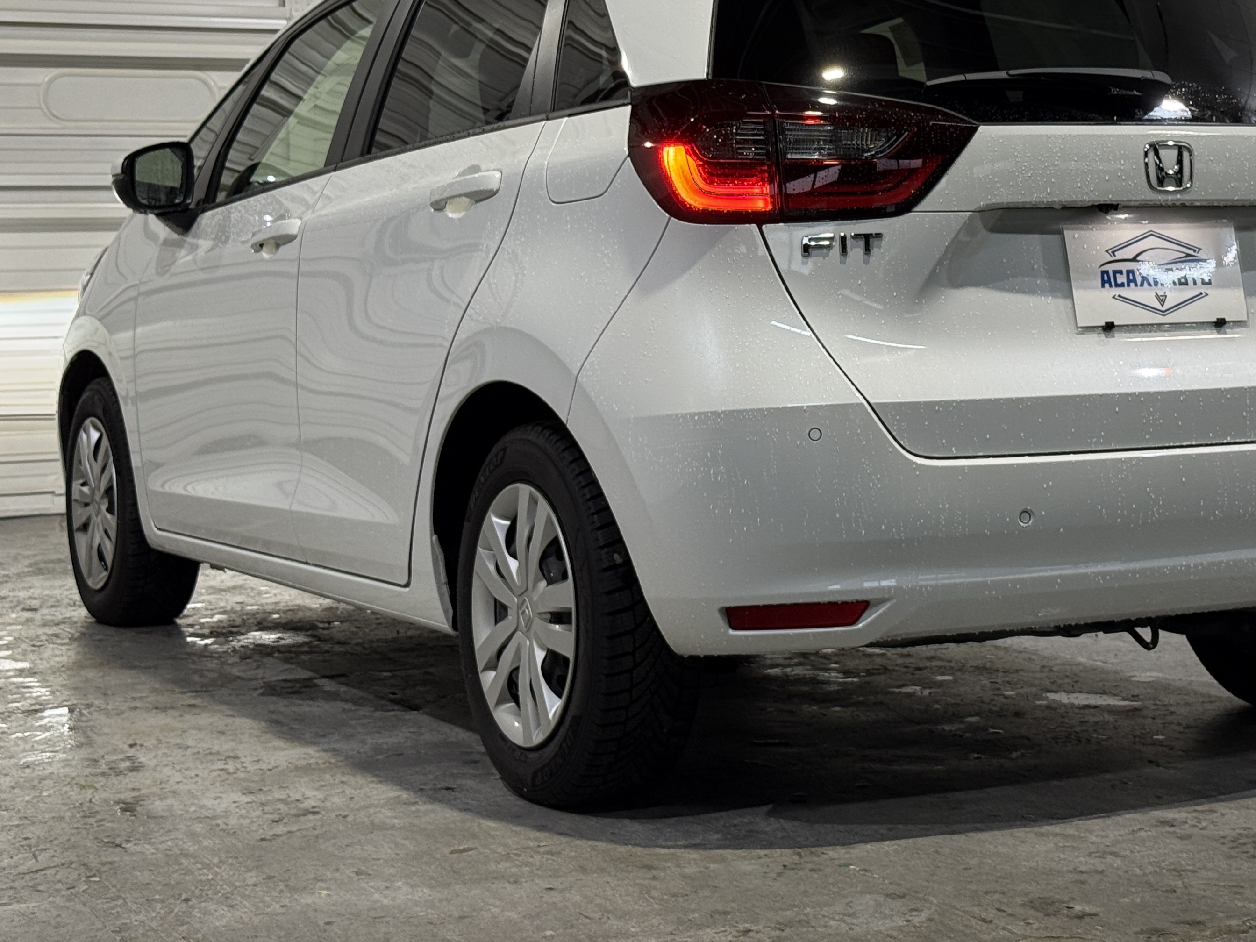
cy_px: 266
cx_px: 782
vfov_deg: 20.3
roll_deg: +1.0
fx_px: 2612
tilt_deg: -0.1
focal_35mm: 72
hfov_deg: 26.9
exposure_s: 1/60
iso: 80
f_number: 1.78
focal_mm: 6.76
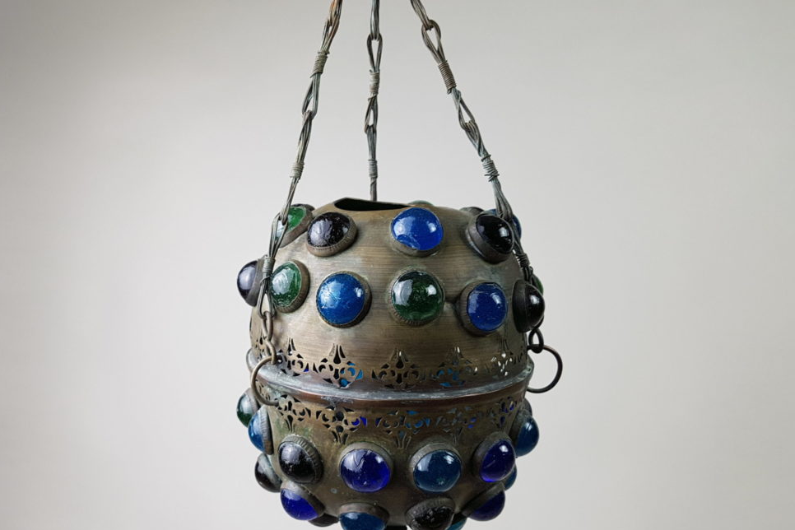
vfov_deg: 46.4
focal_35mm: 28
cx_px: 390
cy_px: 282
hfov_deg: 65.5
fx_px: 618
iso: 50
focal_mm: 4.2
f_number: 1.7
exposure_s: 1/50
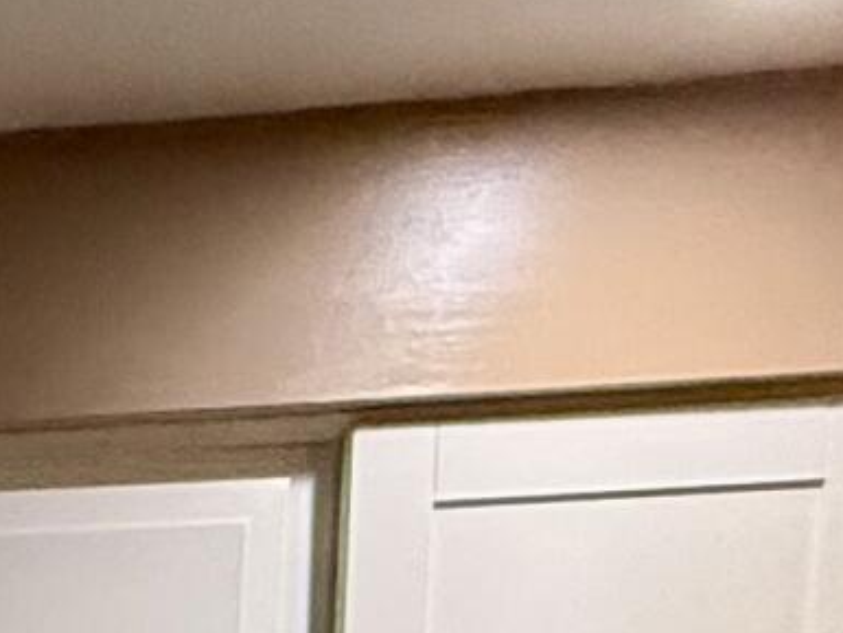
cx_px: -1209
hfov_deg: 13.2
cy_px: 1592
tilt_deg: -5.5
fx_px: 2655
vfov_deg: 11.1
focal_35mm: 109
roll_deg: -1.2
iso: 400
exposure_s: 1/120
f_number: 2.2
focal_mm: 2.22
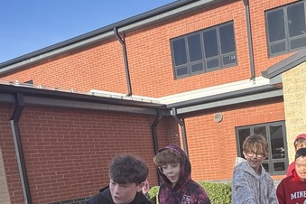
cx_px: 257
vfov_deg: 28.5
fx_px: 374
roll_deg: +5.4
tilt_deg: -8.3
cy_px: 209
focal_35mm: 44
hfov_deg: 42.0
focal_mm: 2.22
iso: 40
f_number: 2.2
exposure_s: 1/438
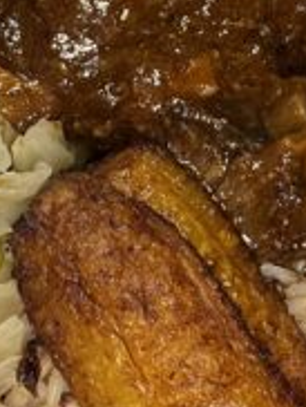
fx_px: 1717
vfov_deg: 13.4
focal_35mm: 146
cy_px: 87
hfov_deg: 10.1
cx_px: 45
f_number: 1.6
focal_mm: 5.1
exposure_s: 1/60
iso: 80
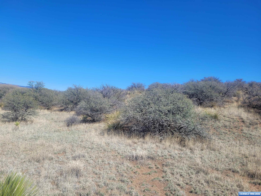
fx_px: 196
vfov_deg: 53.1
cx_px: 130
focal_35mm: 26
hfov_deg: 67.3
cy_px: 98
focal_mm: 5.4
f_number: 1.8
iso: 40
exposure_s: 1/2259
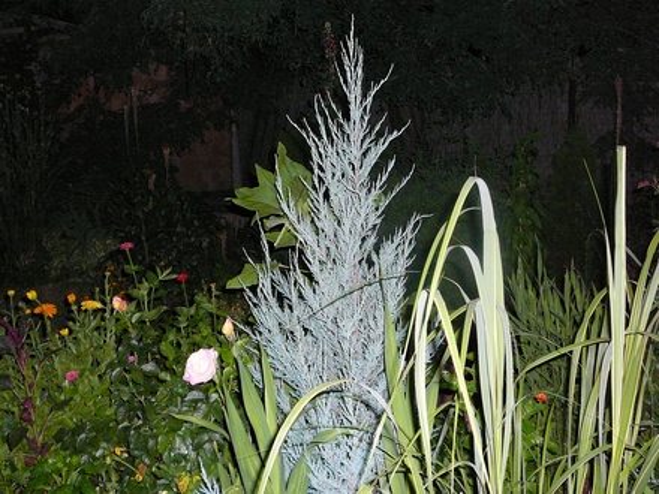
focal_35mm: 35
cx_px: 330
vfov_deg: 40.7
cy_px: 247
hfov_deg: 52.6
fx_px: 666
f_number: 2.8
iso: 320
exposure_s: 1/30
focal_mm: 5.2
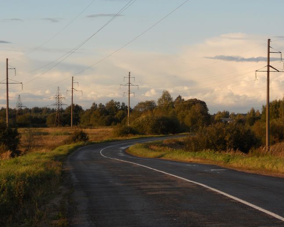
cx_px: 177
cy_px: 124
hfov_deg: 13.1
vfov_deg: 10.5
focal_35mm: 147
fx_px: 1236
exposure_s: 1/125
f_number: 5.9
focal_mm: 19.6
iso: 80
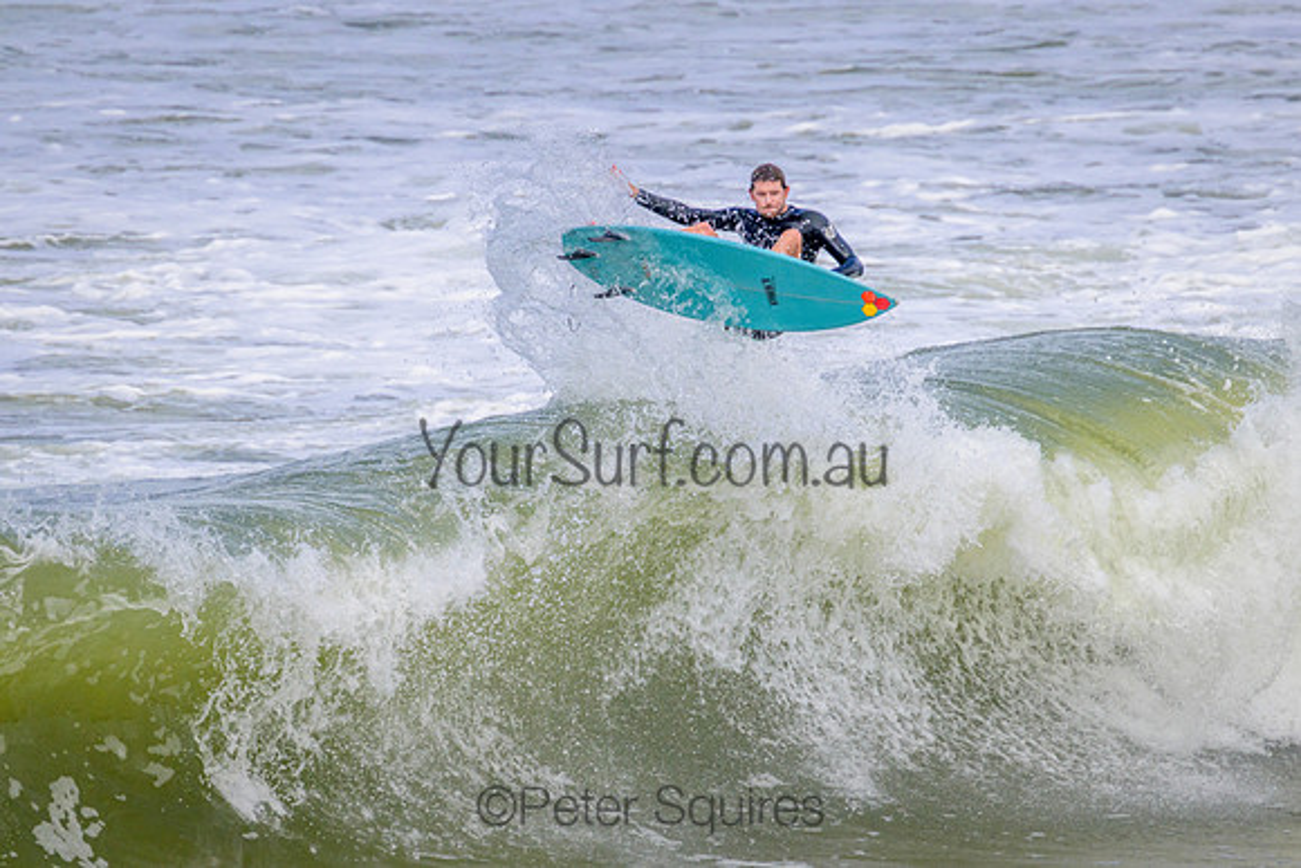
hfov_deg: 2.3
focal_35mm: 886
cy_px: 432
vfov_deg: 1.6
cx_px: 721
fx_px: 32032
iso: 800
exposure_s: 1/2000
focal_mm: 800
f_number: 11
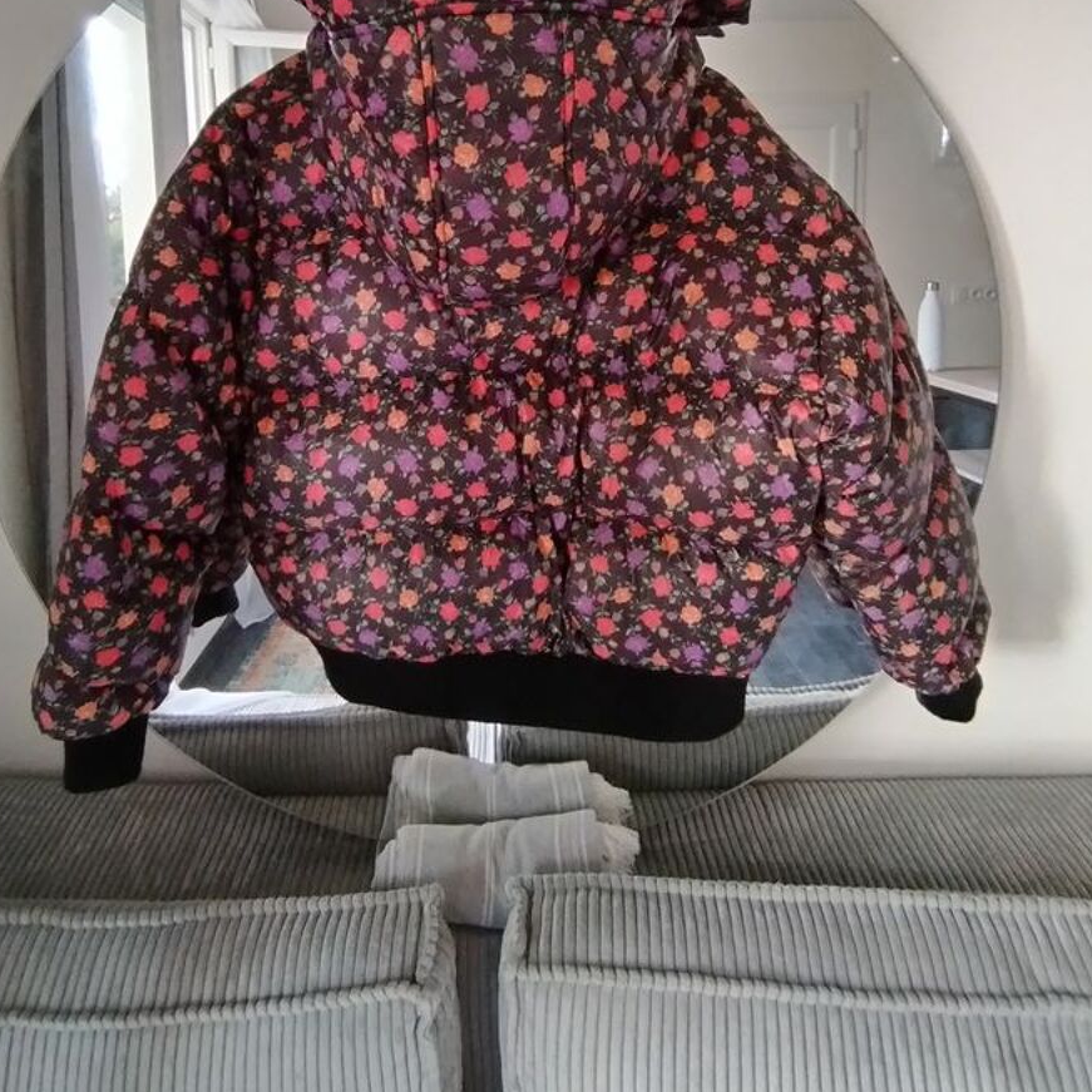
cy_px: 338
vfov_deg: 64.9
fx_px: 821
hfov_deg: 67.1
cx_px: 491
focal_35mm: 23
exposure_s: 1/33.3
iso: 208
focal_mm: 1.45
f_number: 2.2
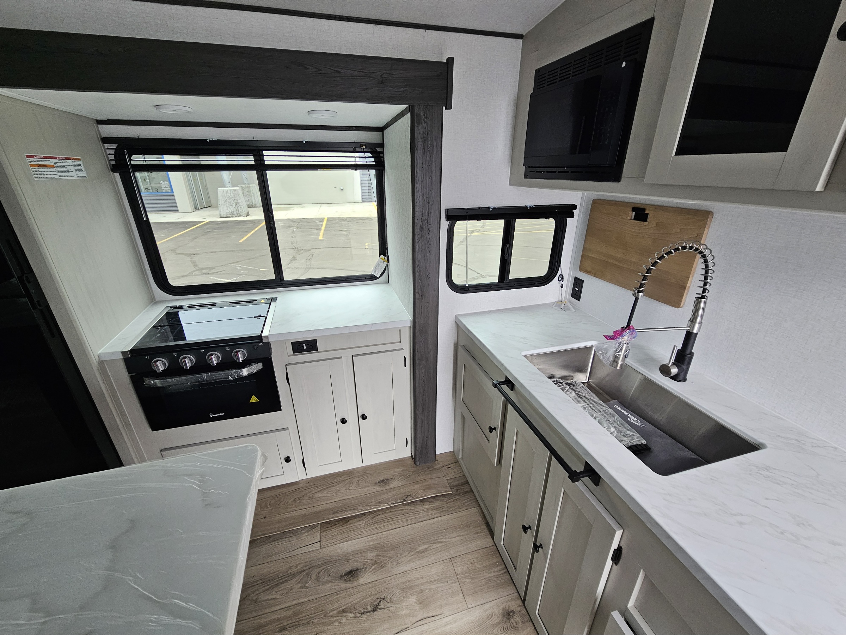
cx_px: 423
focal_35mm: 13
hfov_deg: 106.2
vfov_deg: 89.9
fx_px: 318
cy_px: 318
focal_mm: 2.2
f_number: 2.2
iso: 100
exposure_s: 1/120
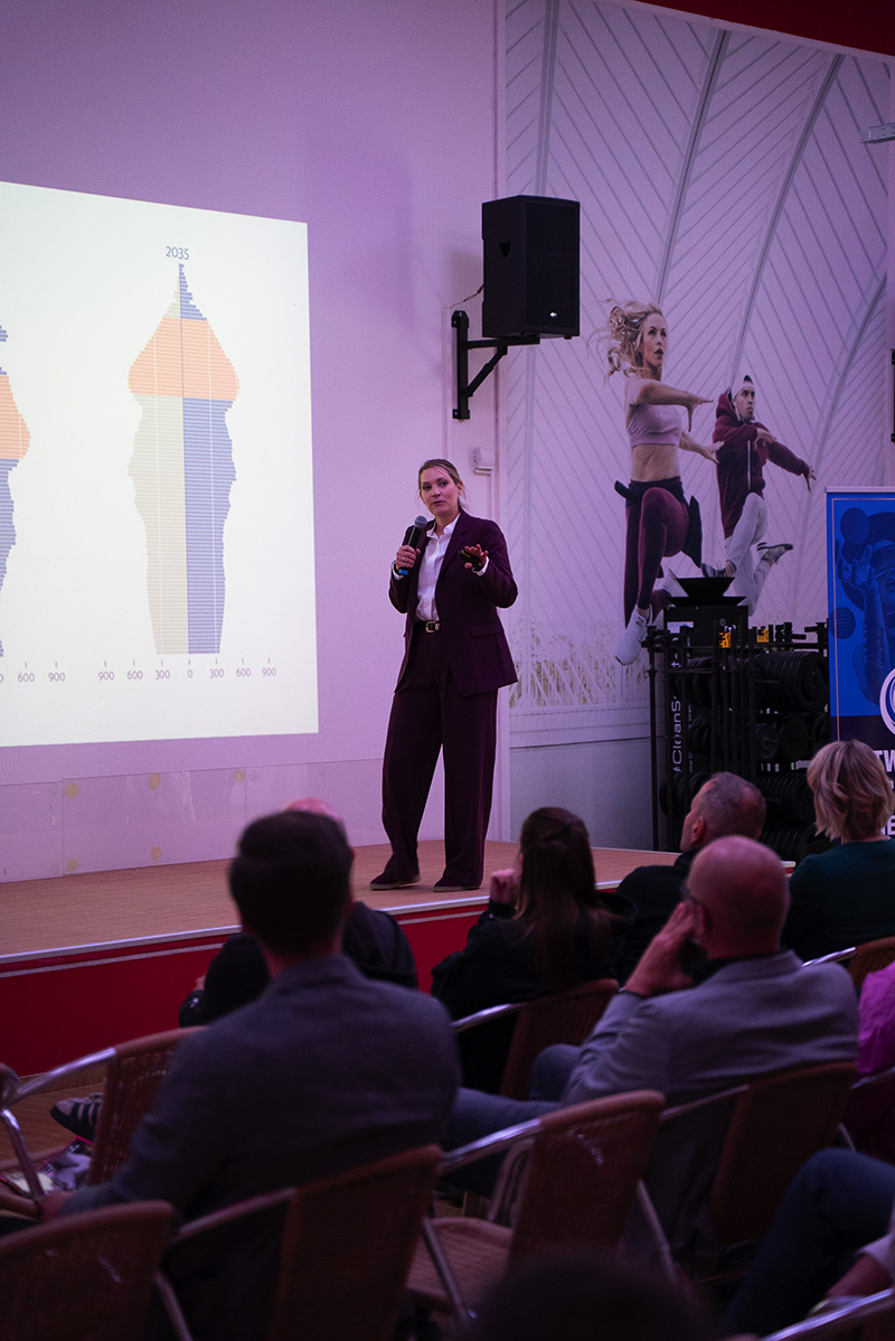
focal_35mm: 75
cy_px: 670
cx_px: 448
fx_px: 2793
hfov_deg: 18.2
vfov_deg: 27.0
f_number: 2.8
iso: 6400
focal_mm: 75
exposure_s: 1/200
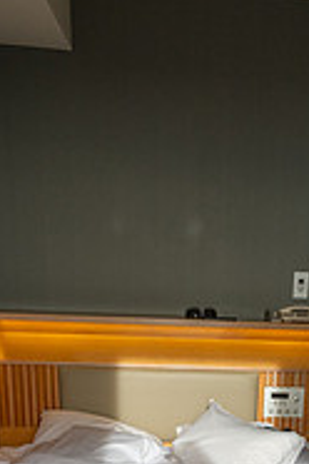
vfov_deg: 30.6
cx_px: 249
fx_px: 747
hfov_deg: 23.0
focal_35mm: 58
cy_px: 516
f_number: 8
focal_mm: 24
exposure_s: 1/160
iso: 720
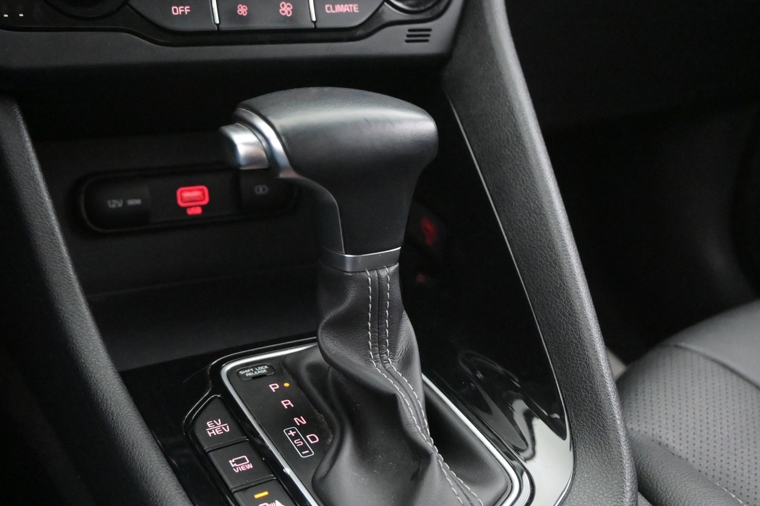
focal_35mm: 41
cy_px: 335
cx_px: 354
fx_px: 873
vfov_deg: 32.1
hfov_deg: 47.0
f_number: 3.8
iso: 8000
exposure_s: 1/30
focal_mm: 19.5
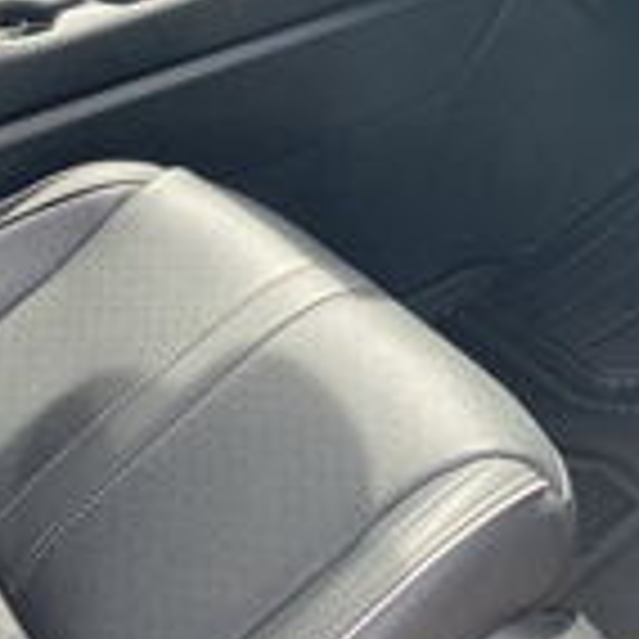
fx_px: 1525
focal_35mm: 73
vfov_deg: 22.8
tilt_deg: -29.2
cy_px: 7
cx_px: 436
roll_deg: +3.5
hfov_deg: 23.5
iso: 25
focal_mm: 3.99
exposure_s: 1/122
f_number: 1.8
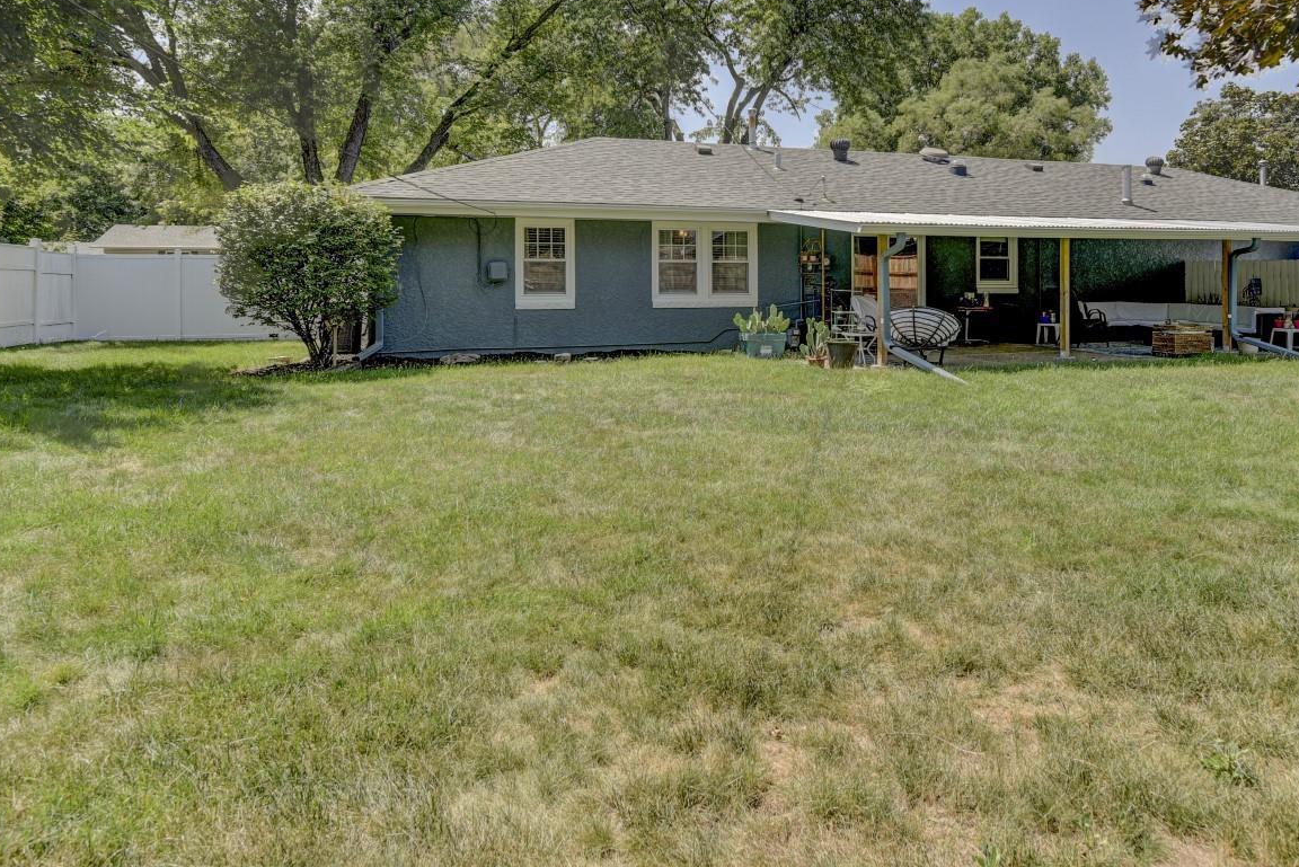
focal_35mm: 25
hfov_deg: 71.1
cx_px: 746
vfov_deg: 50.3
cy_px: 278
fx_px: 902
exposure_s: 1/800
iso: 400
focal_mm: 18
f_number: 8
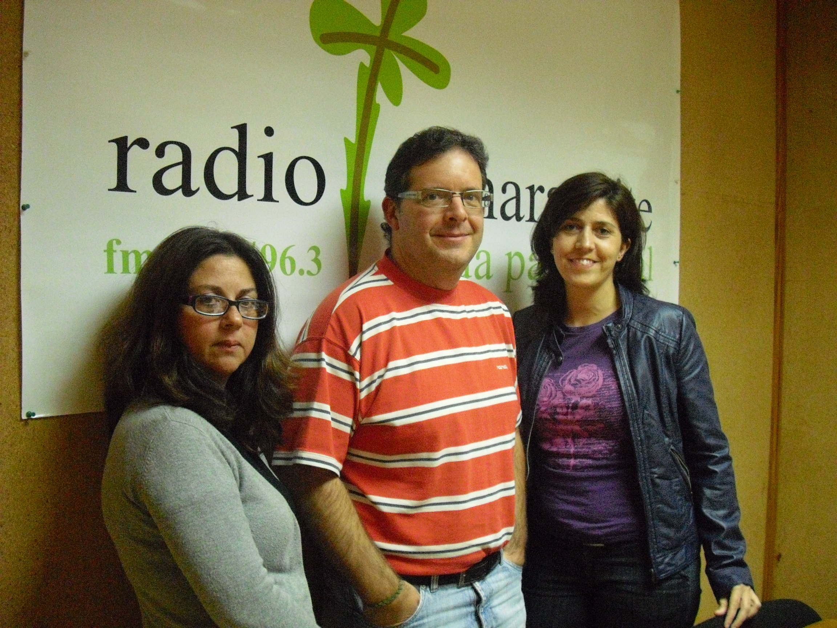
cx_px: 418
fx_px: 919
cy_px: 314
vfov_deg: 37.7
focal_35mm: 38
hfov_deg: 49.0
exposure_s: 1/60
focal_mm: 6.2
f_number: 2.8
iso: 800
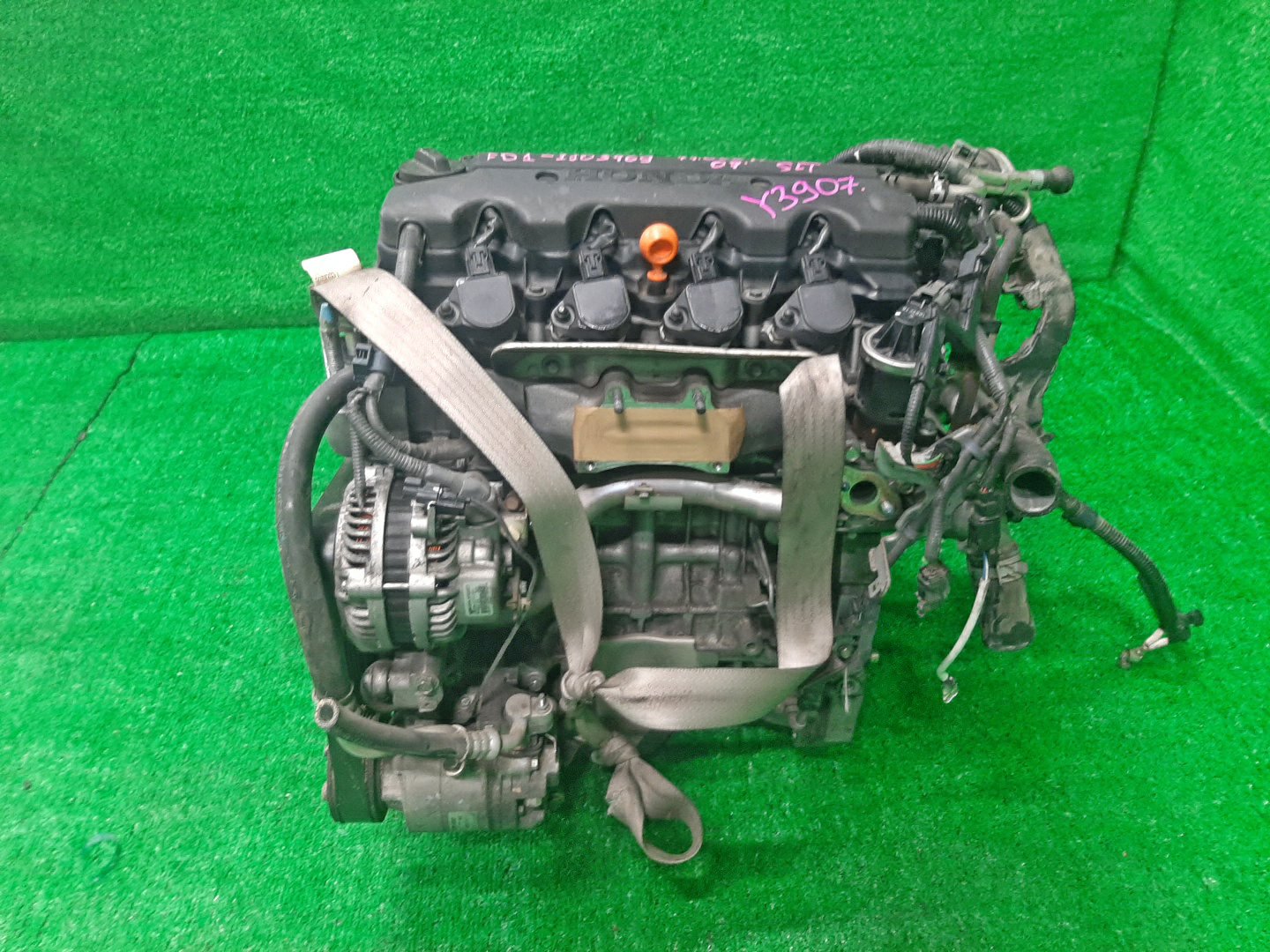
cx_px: 635
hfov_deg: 67.3
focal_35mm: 26
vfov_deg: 53.1
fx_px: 954
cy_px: 476
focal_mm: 3.93
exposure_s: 1/50
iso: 217
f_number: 1.7
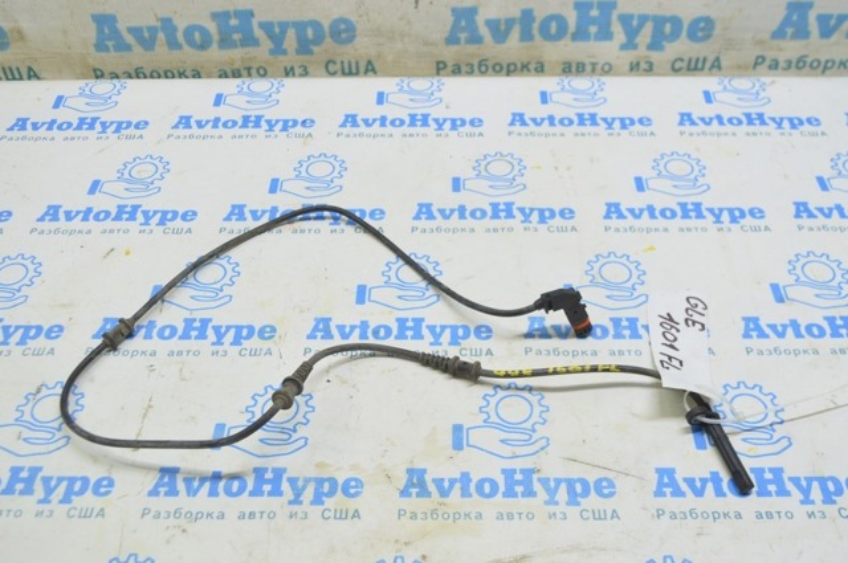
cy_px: 282
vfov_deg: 34.1
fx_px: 917
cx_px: 424
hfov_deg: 49.6
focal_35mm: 39
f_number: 5.6
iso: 400
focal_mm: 26
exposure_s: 1/20
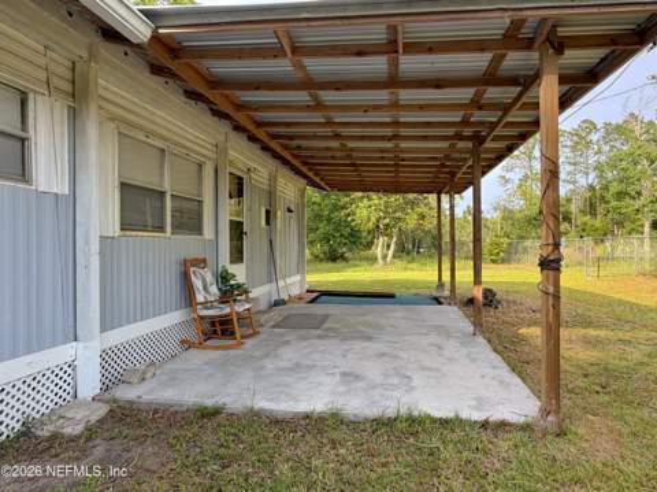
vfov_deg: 68.6
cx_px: 328
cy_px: 246
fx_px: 360
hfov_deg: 84.7
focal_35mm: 19
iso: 40
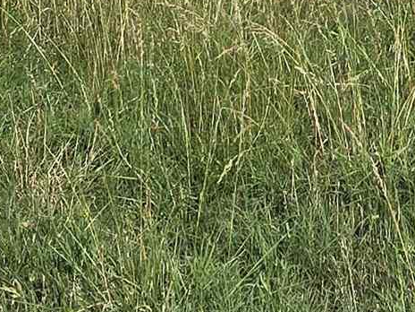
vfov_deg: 15.2
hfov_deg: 21.5
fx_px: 1031
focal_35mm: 86
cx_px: 466
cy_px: -227
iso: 50
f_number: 2.2
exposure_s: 1/3455
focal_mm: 2.2
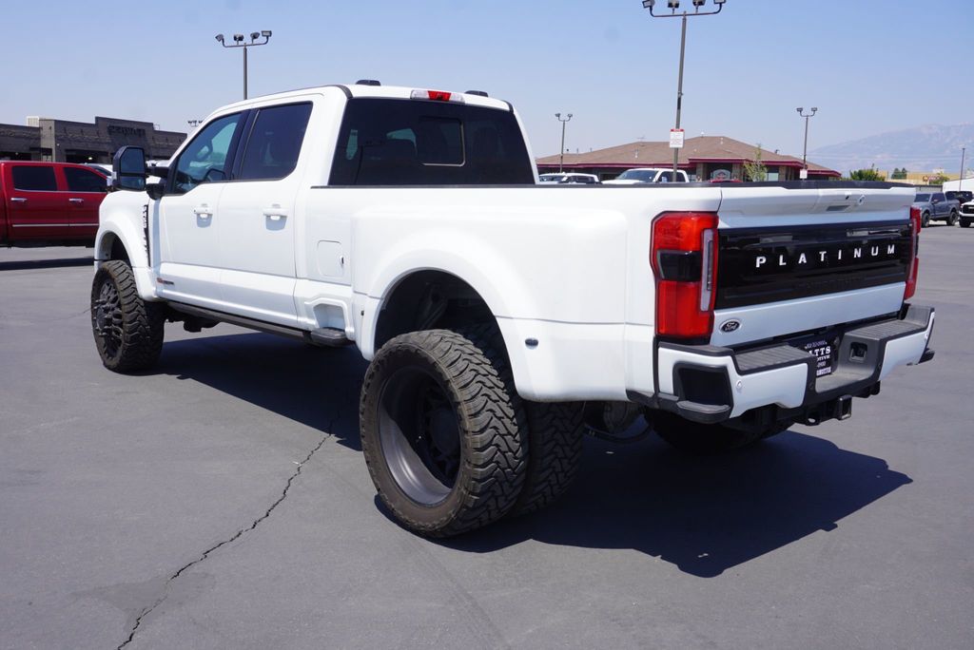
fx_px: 893
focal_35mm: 33
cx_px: 487
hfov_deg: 57.2
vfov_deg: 40.0
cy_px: 325
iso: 100
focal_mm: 22
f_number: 10
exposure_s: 1/160
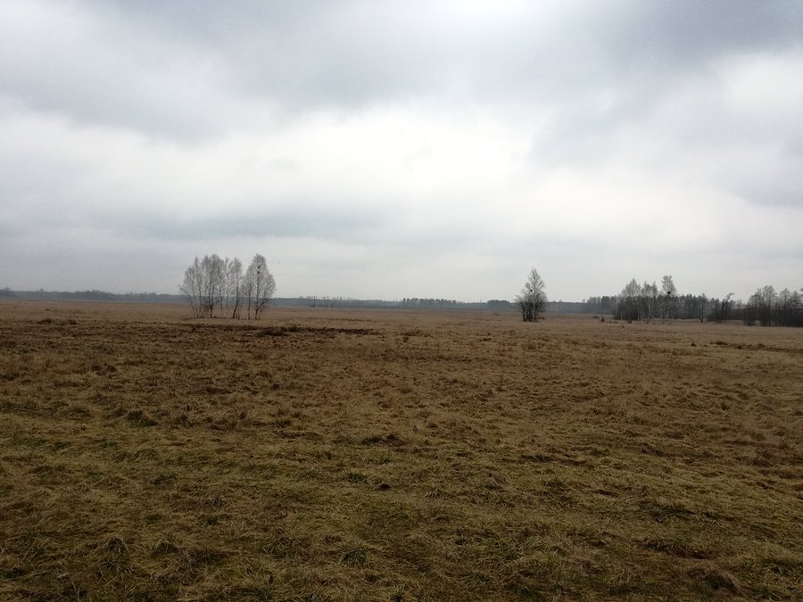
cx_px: 402
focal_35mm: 27
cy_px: 301
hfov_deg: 65.3
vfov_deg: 51.4
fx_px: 626
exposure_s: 1/448
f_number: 2
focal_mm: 3.79
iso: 50
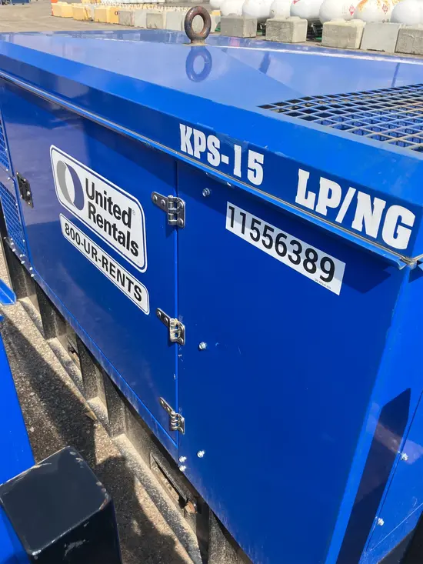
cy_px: 282
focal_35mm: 28
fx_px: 456
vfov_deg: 63.4
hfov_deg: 49.8
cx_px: 212
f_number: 1.8
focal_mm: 3.99
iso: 32
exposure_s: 1/783
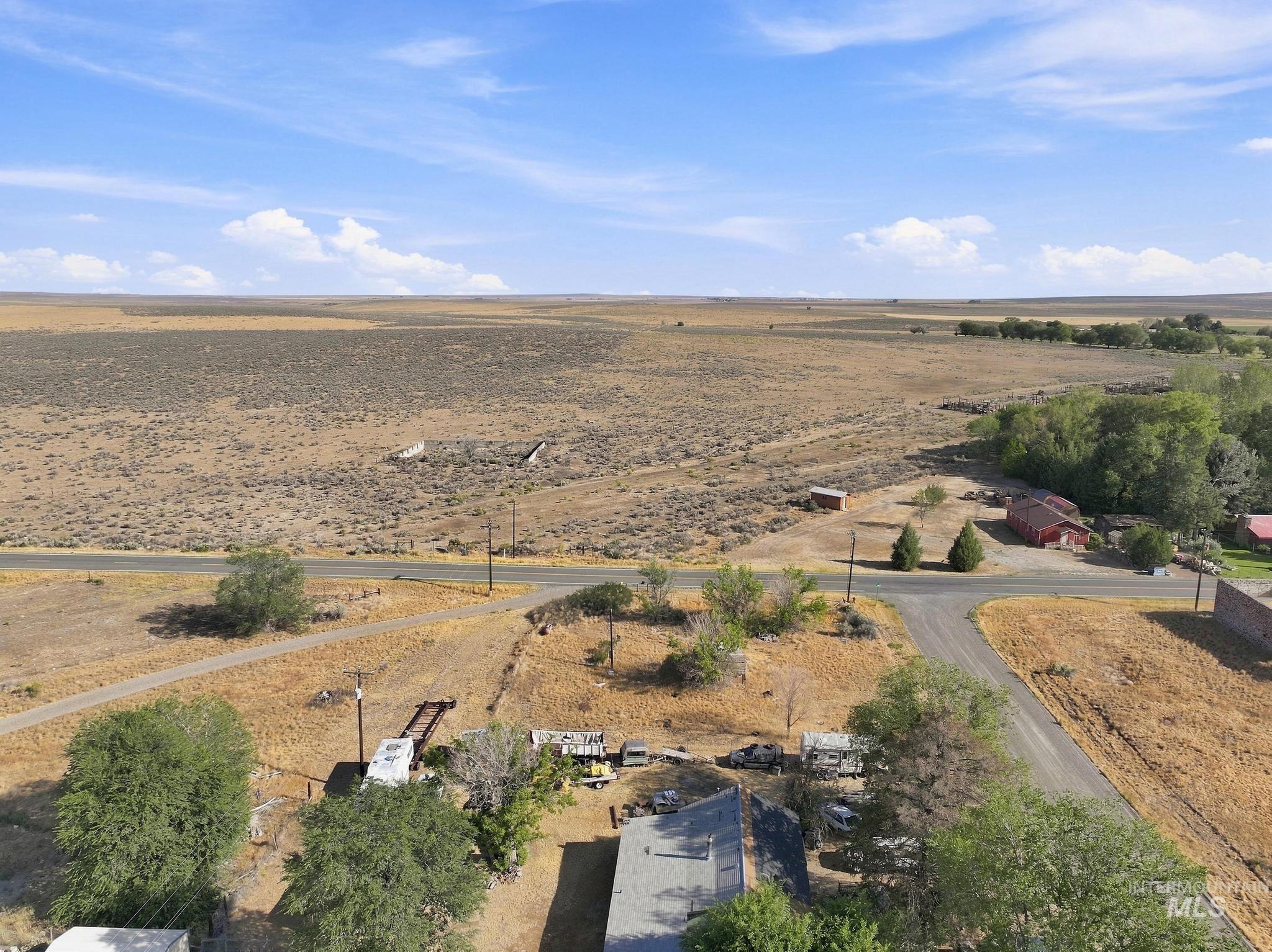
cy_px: 476
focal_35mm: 24
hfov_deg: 71.6
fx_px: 881
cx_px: 636
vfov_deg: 56.8
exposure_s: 1/1600
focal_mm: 12.3
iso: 110
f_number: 2.8
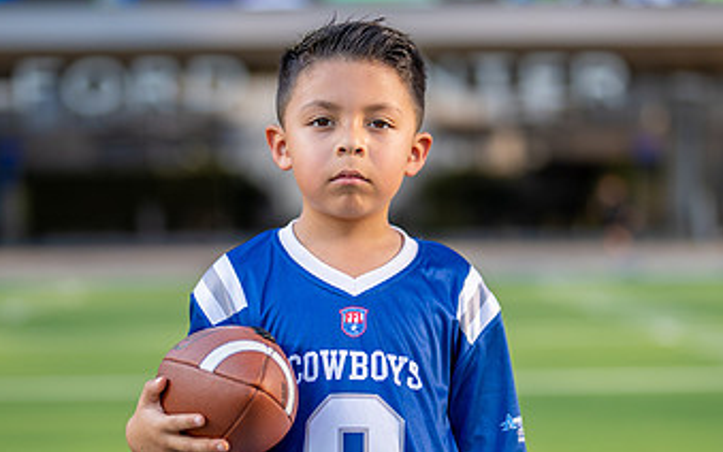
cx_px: 405
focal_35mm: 110
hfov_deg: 18.9
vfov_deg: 11.9
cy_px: 315
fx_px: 2168
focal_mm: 50
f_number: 1.2
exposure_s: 1/4000
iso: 125
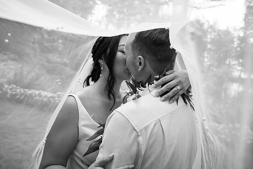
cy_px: 61
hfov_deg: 60.0
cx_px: 161
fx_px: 215
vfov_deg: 42.5
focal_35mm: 31
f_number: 3.5
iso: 200
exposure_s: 1/500
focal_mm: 24
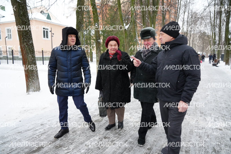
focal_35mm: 24
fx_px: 154
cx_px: 116
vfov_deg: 53.2
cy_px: 77
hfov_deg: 73.7
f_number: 4.5
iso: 2000
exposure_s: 1/320
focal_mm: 24
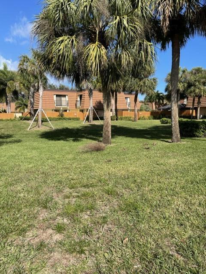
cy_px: 137
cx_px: 103
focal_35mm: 26
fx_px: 206
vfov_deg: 67.3
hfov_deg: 53.1
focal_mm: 5.1
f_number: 1.6
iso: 32
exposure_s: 1/2288
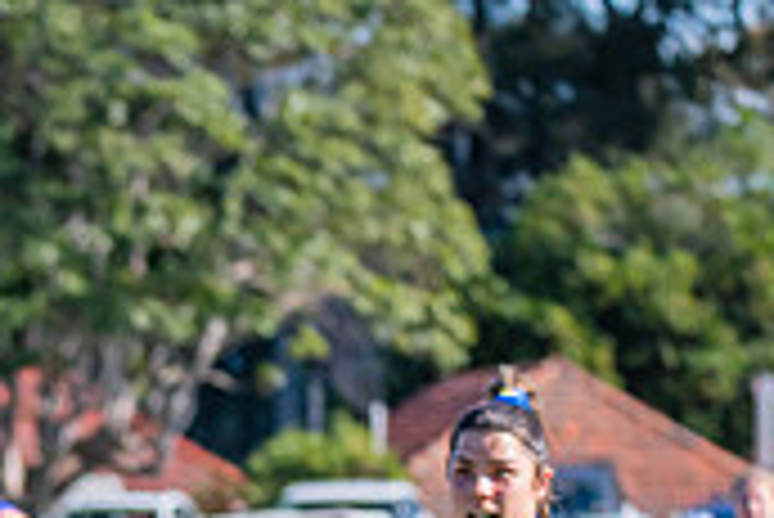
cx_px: -542
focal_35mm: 542
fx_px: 11663
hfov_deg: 3.8
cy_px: 804
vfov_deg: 2.5
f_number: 6.3
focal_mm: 150
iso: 800
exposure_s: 1/1600
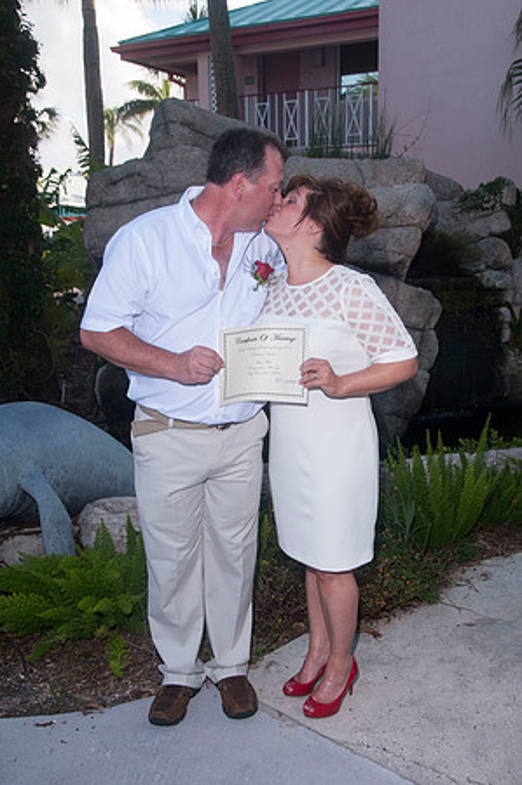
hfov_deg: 34.1
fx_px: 850
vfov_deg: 49.6
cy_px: 392
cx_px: 261
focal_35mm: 39
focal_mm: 26
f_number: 8
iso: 200
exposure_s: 1/200
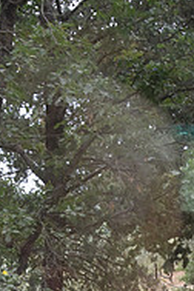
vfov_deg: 20.7
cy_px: 414
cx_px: 153
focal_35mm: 86
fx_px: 695
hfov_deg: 15.8
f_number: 8
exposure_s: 1/250
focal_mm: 28
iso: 1800
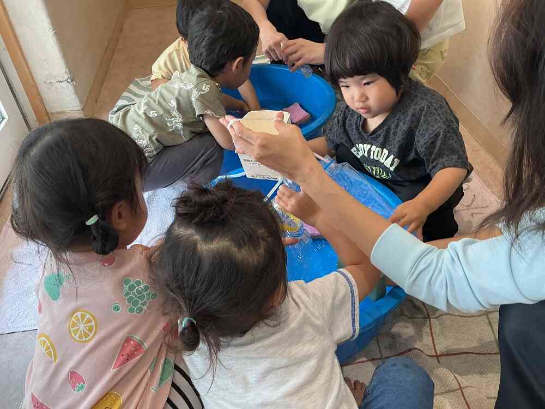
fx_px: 457
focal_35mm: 29
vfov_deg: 48.2
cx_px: 272
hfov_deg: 61.7
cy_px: 204
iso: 64
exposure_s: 1/120
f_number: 1.8
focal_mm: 3
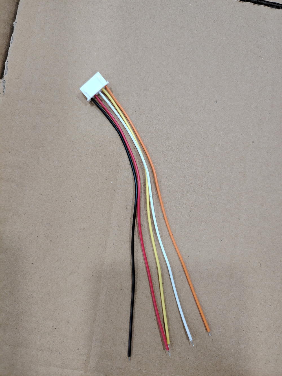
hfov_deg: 56.8
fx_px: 261
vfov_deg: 71.6
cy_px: 188
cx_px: 141
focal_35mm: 24
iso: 909
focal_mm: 5.25
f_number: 1.75
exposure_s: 1/50
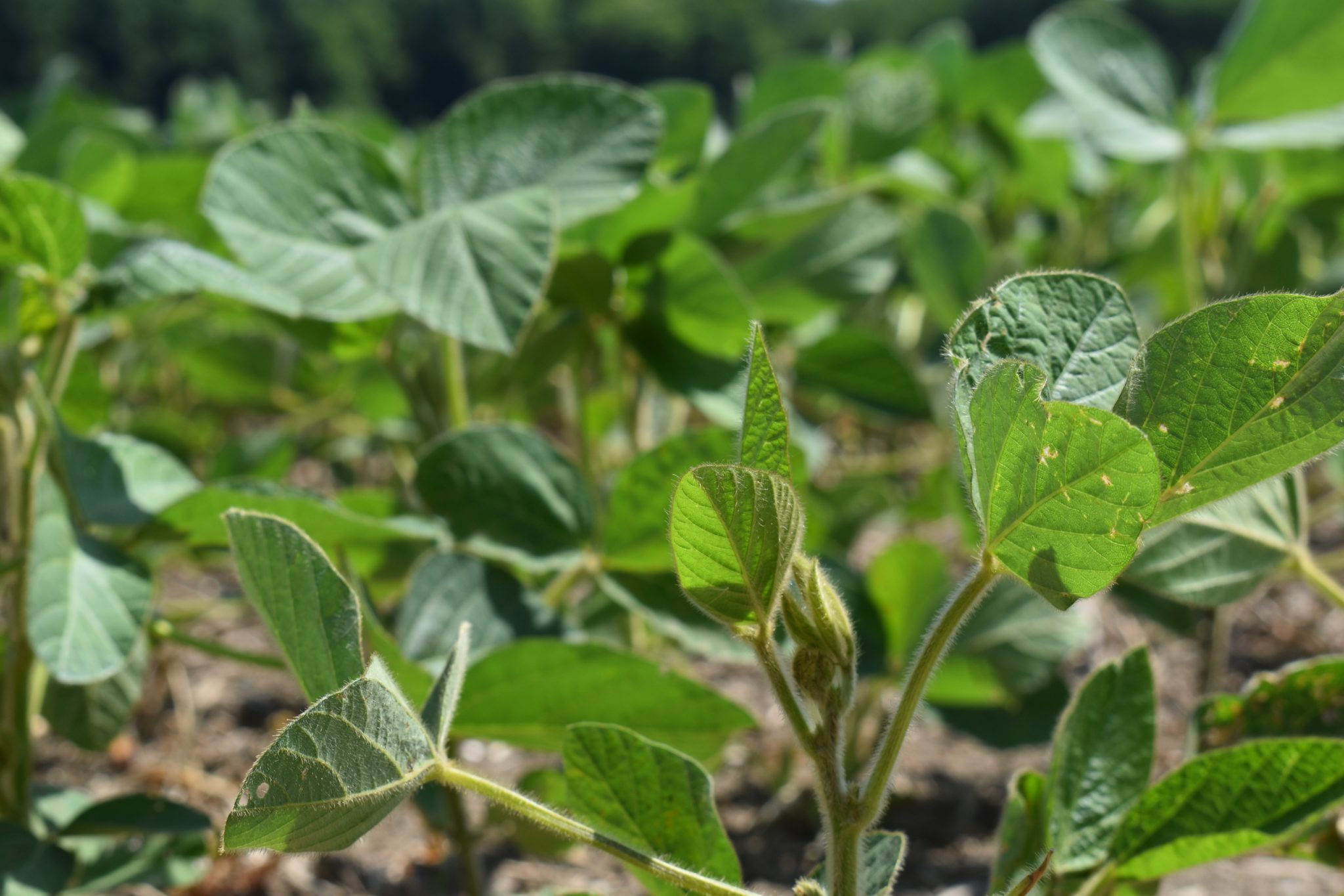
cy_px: 448
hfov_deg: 24.6
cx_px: 672
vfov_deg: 16.6
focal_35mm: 82
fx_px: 3080
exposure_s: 1/320
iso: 200
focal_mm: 55
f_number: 9
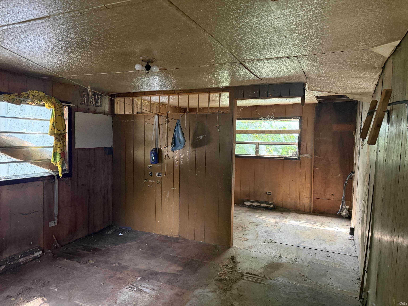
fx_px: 283
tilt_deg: -3.0
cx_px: 204
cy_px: 153
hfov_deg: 71.6
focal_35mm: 24
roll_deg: -1.0
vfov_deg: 56.8
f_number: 1.78
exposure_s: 1/60
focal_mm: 6.76
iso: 800
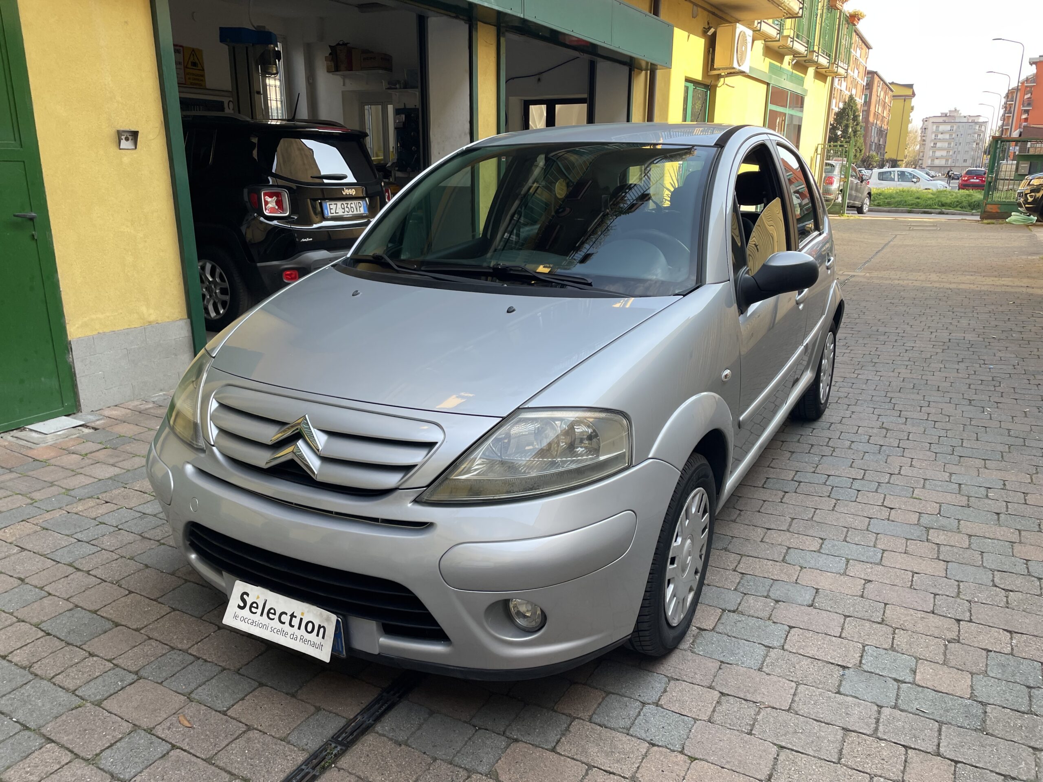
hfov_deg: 67.3
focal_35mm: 26
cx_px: 522
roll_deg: -0.7
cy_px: 391
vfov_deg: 53.1
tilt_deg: -17.8
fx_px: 783
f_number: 1.6
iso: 32
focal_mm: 4.2
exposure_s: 1/262
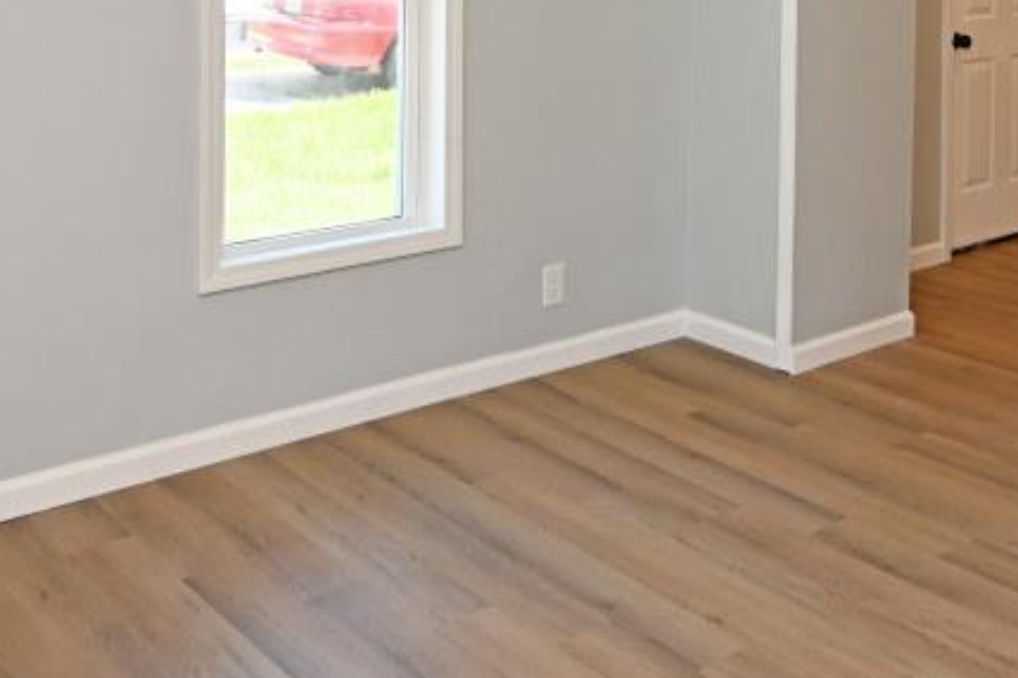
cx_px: 591
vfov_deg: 25.4
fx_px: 1386
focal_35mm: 49
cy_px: -78
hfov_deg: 40.2
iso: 200
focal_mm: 14
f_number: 4.5
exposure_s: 1/80
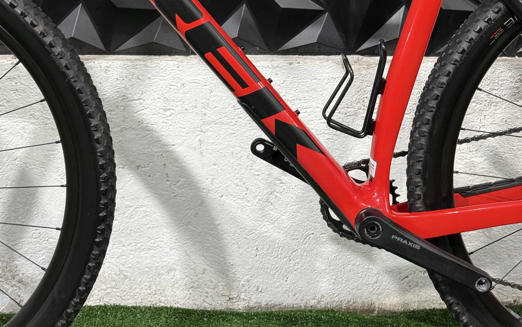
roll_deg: -0.7
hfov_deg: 30.2
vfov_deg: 18.8
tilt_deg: -8.9
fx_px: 967
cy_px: 28
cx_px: 261
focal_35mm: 68
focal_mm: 6.76
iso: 160
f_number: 1.78
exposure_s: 1/60
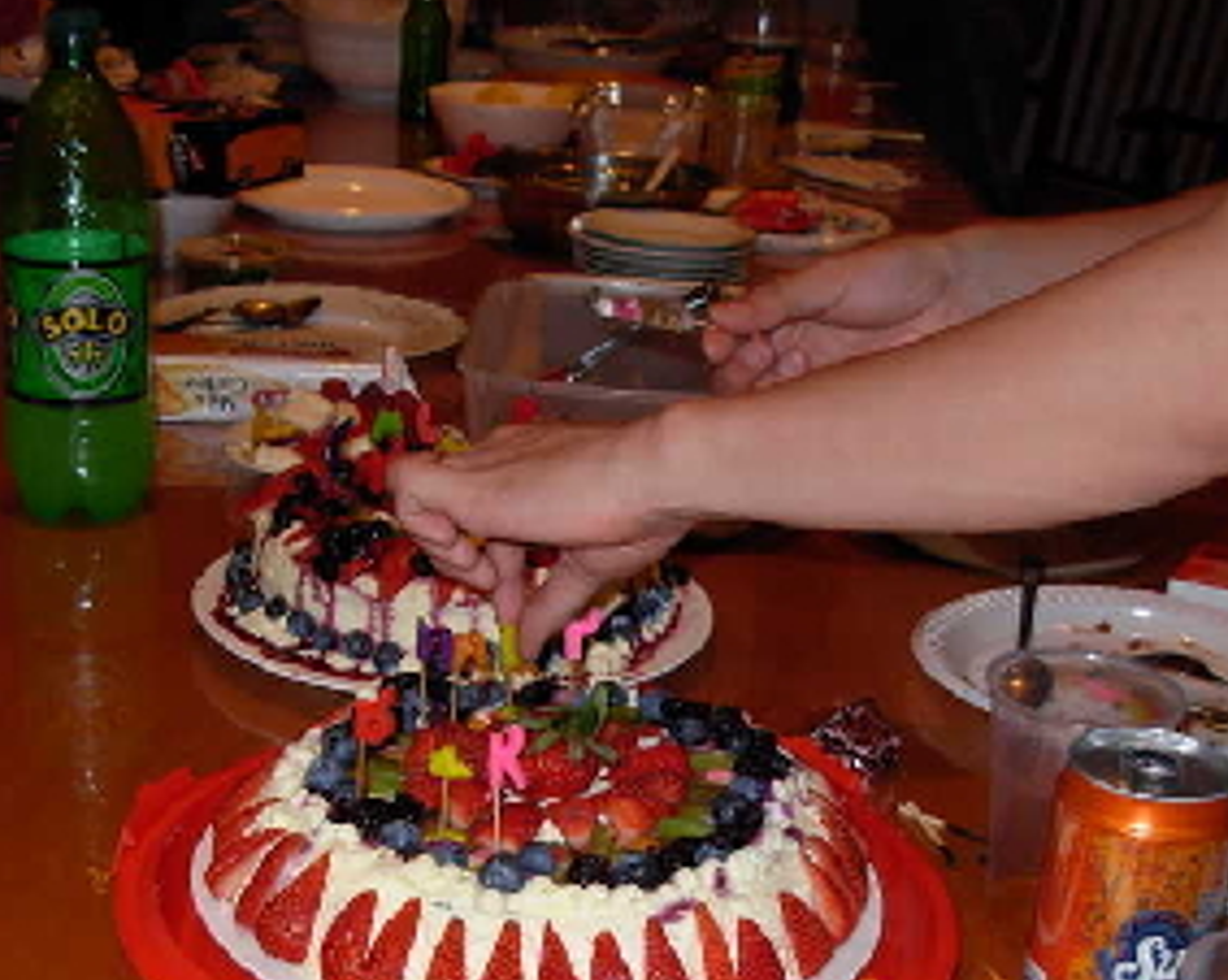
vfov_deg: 23.9
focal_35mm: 63
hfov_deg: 29.9
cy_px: 763
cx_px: 460
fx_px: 2288
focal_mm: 6.3
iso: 79
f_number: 2.9
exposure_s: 1/22.6
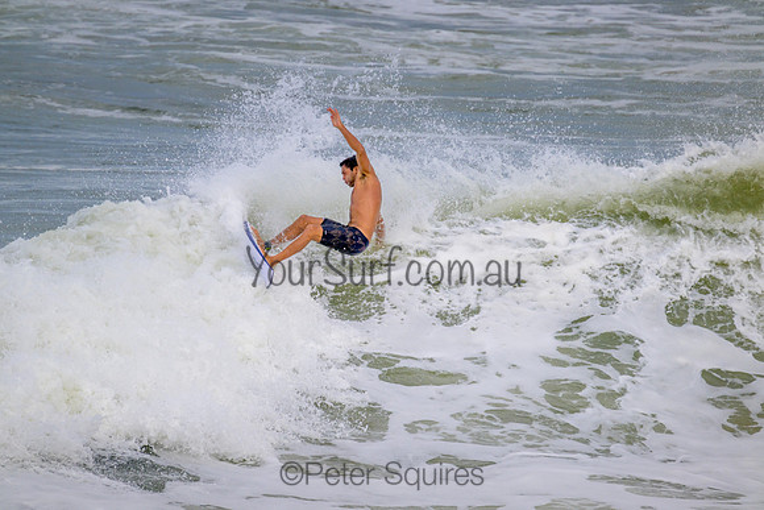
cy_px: 255
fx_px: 16981
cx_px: 382
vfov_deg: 1.7
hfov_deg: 2.6
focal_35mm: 800
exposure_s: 1/2000
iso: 500
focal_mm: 800
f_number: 11
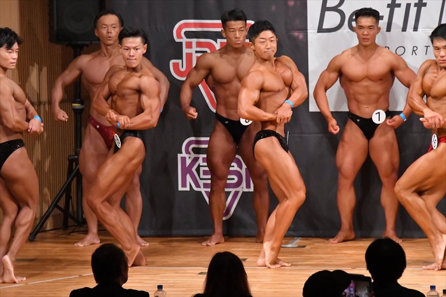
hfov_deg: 7.2
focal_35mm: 285
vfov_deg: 4.8
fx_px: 3529
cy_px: 148
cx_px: 223
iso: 11400
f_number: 5.6
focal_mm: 190
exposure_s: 1/400
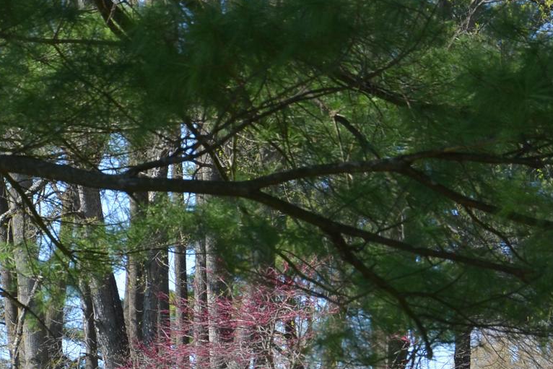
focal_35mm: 192
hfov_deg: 10.7
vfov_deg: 7.1
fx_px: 2950
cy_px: 485
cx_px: 109
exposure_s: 1/250
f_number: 8
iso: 200
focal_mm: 48
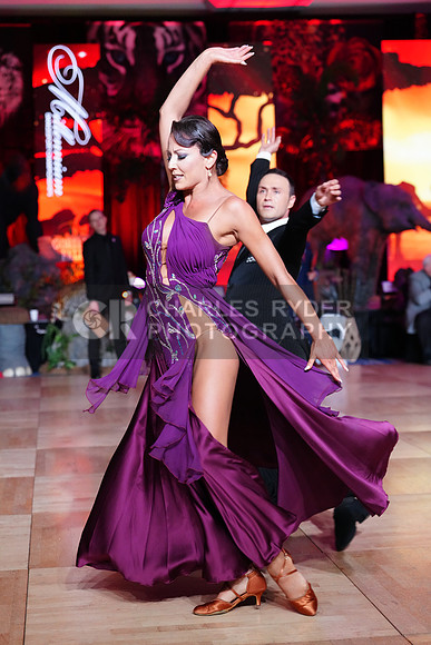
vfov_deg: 28.8
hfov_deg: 19.5
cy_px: 322
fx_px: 1256
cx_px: 216
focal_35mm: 70
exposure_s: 1/400
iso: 4000
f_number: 3.5
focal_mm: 70
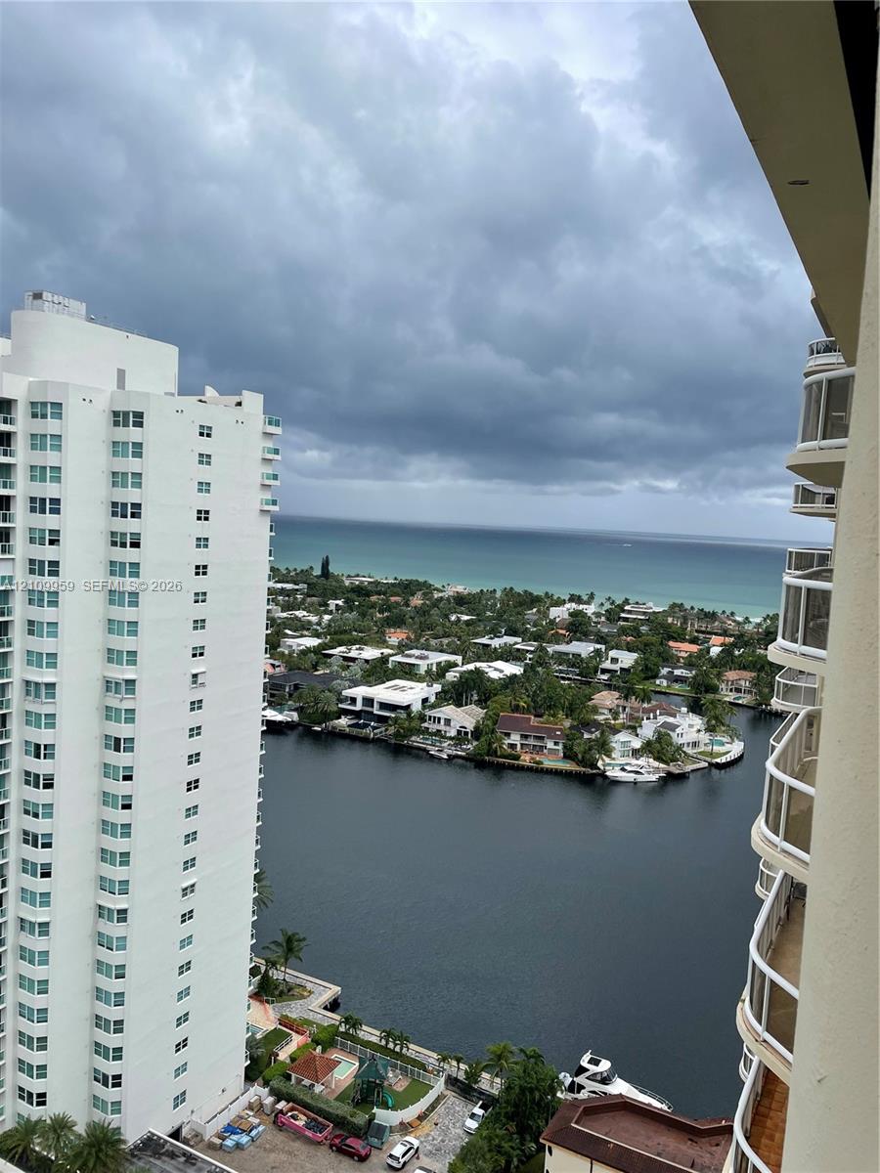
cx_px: 440
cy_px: 586
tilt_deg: -4.4
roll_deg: -3.2
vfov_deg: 67.3
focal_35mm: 26
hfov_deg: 53.1
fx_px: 881
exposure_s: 1/4831
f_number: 1.6
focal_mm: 4.2
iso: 32
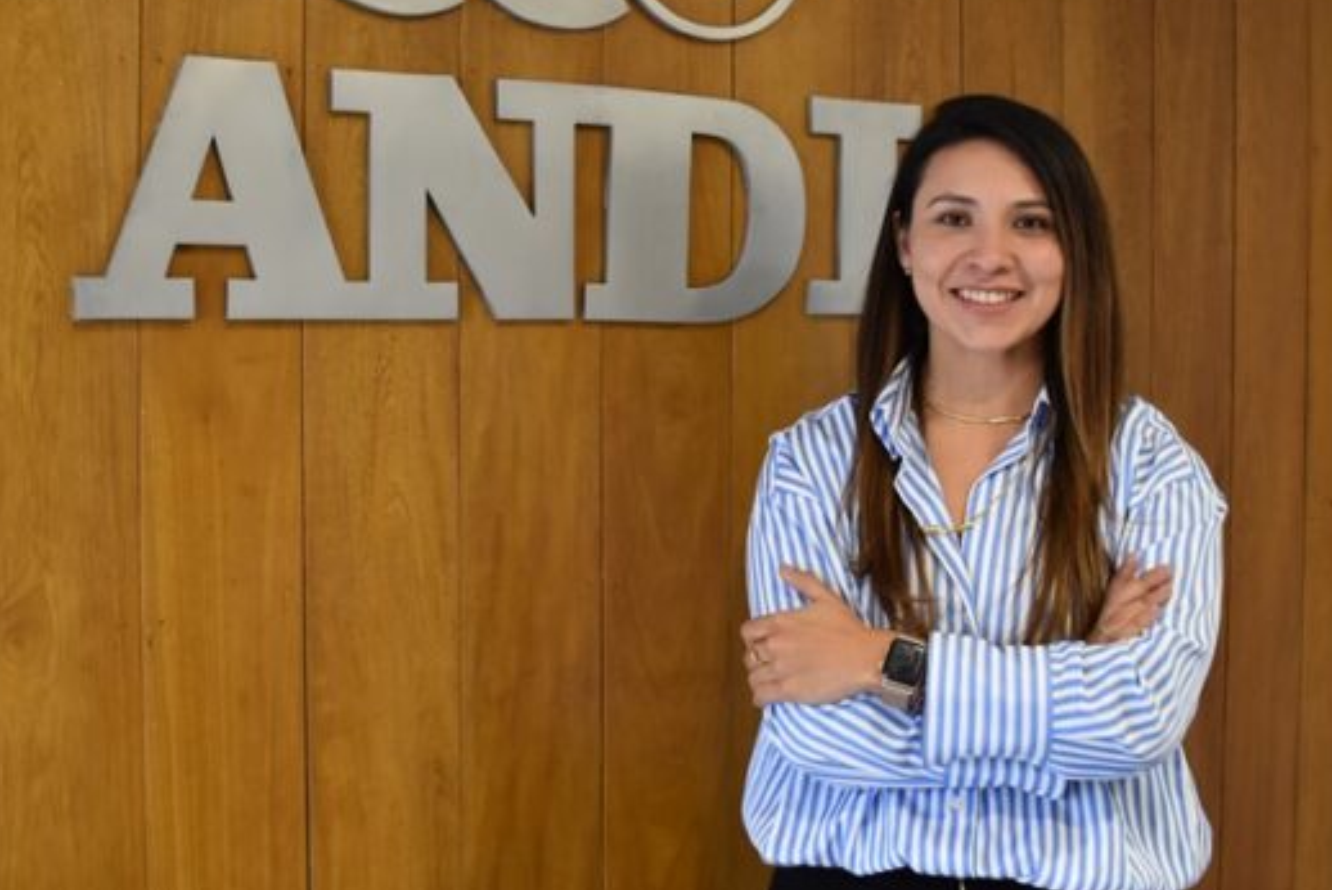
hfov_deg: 48.4
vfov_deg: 33.3
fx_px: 1481
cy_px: 332
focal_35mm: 40
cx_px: 676
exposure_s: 1/60
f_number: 4
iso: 500
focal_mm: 18
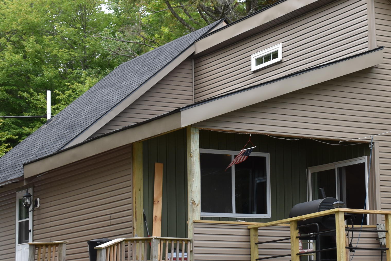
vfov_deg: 14.4
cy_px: 142
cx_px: 308
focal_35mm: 95
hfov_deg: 21.2
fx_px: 1032
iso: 200
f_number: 5.6
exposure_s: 1/250
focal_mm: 32
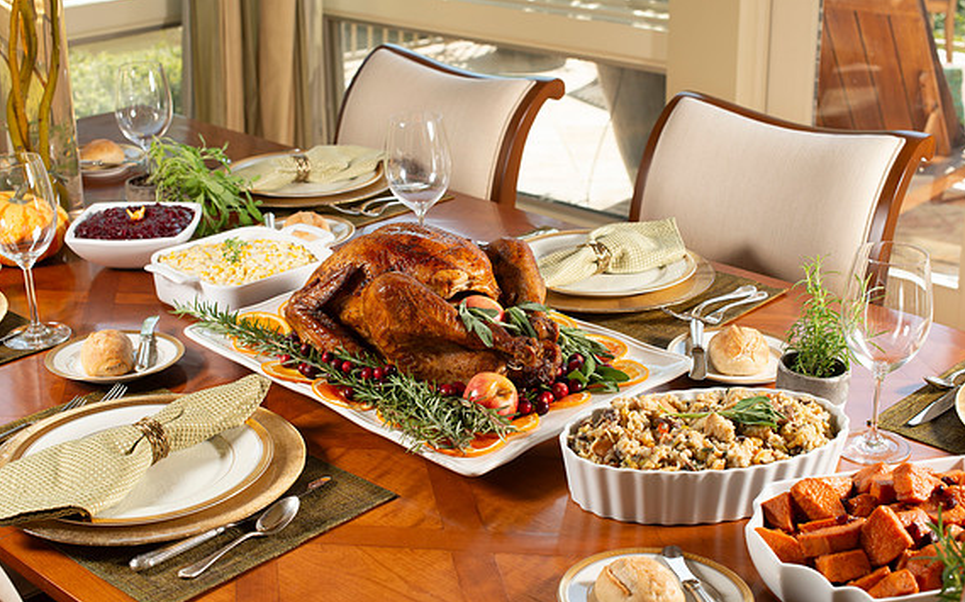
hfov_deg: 38.9
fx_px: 1367
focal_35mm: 52
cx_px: 488
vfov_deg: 24.8
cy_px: 325
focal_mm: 50
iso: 250
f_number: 7.1
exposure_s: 1/160
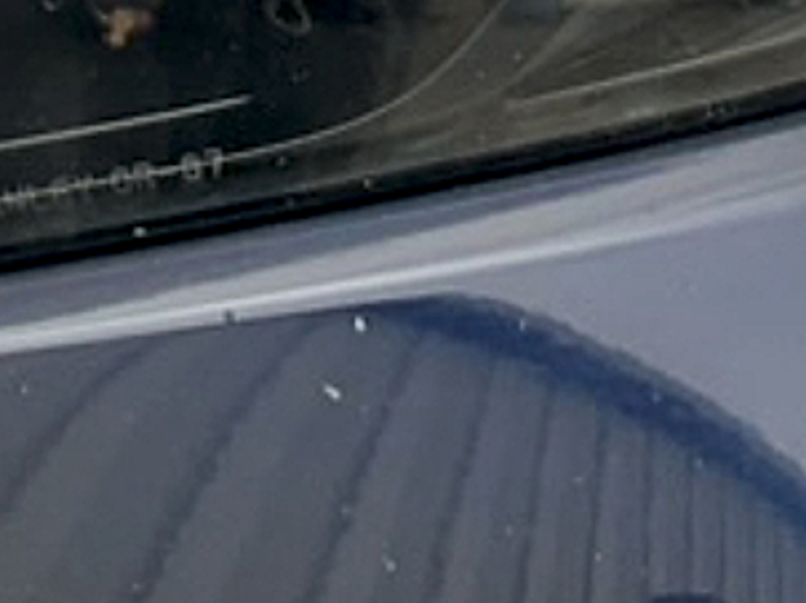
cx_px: 96
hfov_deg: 12.4
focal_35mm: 159
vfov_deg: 9.0
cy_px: -414
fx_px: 3699
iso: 16
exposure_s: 1/120
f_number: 1.8
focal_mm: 3
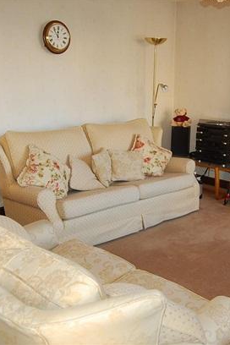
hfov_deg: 32.5
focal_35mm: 41
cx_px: 145
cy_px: 172
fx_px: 393
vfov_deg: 47.4
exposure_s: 1/60
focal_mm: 18
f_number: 3.5
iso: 400
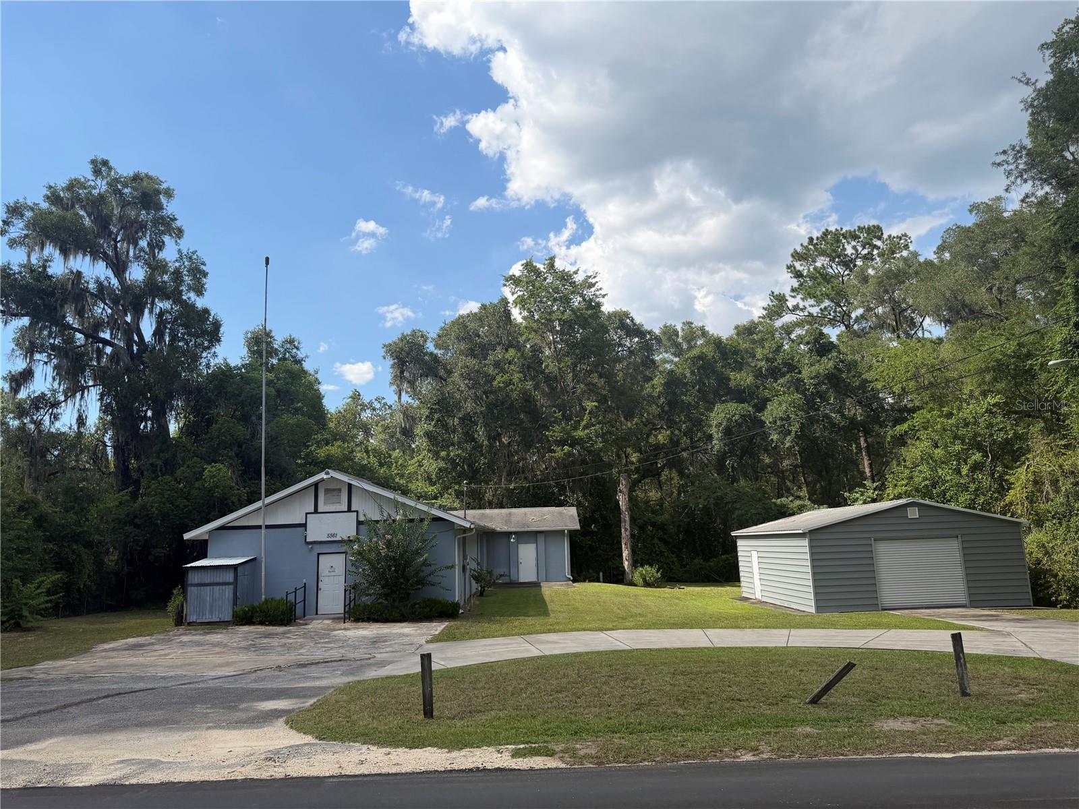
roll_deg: +2.9
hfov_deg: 71.6
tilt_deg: +11.0
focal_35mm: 24
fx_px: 748
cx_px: 540
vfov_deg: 56.8
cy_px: 404
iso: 80
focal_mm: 6.76
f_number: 1.78
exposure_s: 1/4405
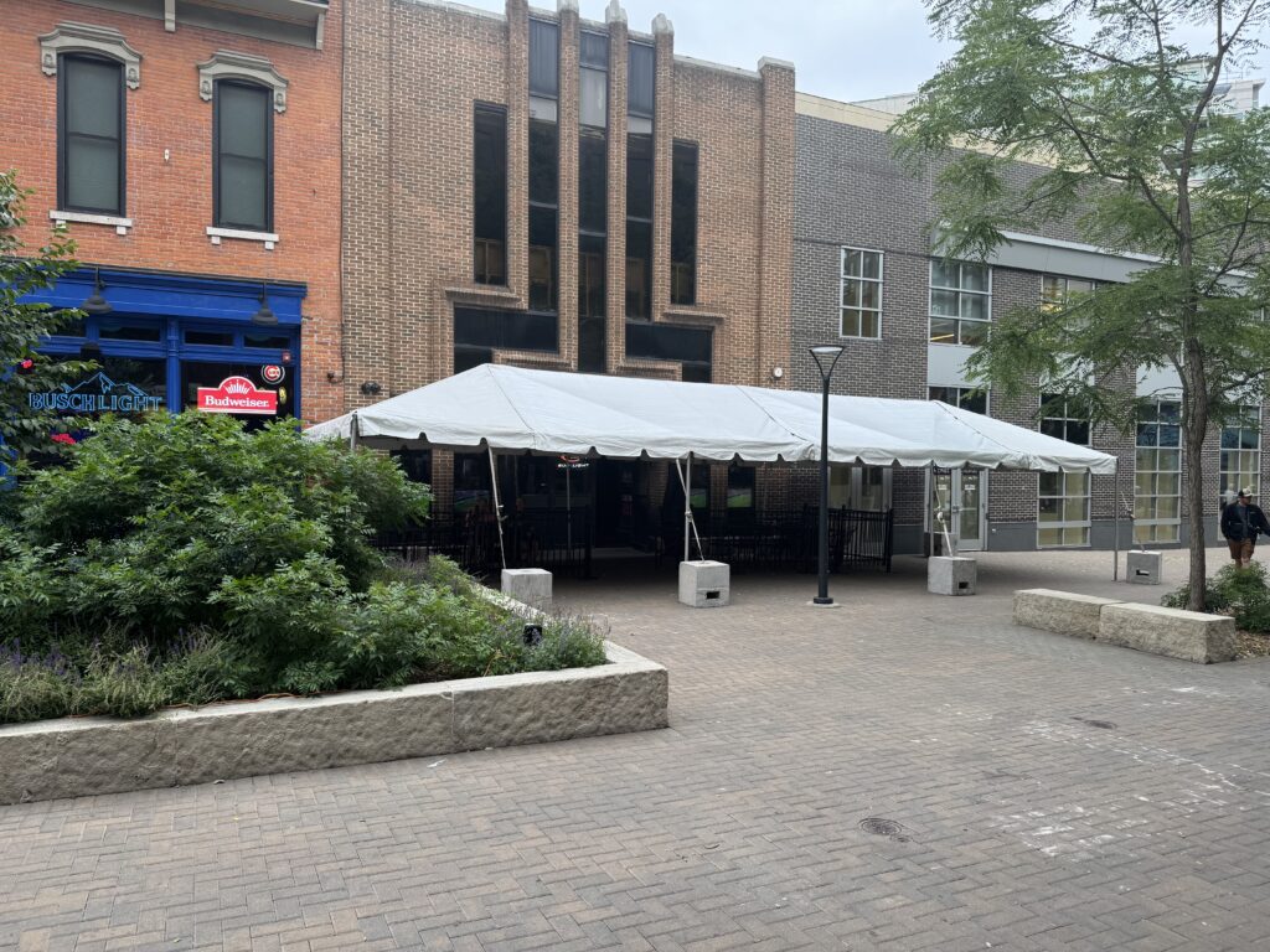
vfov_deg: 56.8
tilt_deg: -0.8
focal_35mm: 24
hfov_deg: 71.6
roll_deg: -0.7
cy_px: 476
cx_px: 635
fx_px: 881
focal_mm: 6.76
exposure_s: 1/123
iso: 50
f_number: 1.78
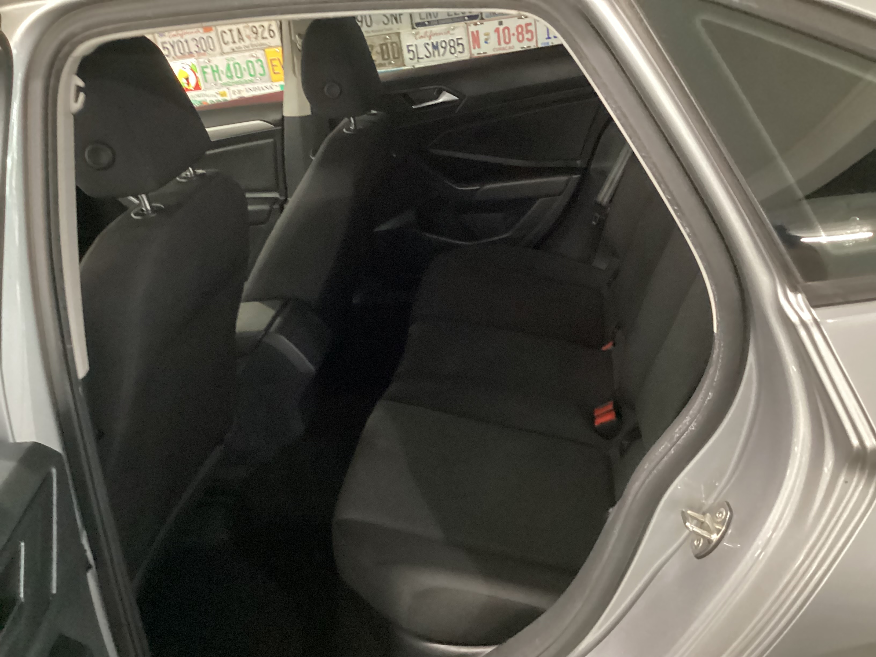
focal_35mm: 31
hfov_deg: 58.4
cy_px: 328
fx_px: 784
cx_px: 438
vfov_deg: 45.4
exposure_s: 1/17
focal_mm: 3.3
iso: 800
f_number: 2.4
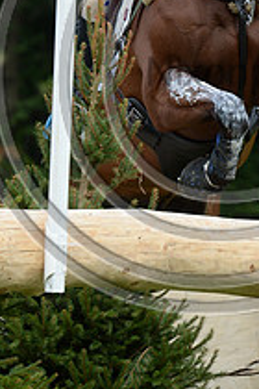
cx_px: 207
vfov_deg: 2.3
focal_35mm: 910
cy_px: 39
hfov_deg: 1.5
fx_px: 9820
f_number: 7.1
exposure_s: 1/1000
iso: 800
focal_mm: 330
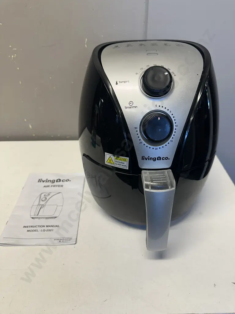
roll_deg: +0.4
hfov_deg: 56.8
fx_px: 217
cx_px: 118
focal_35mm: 24
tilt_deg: -34.1
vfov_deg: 71.6
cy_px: 157
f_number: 1.78
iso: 125
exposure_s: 1/100
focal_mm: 6.86
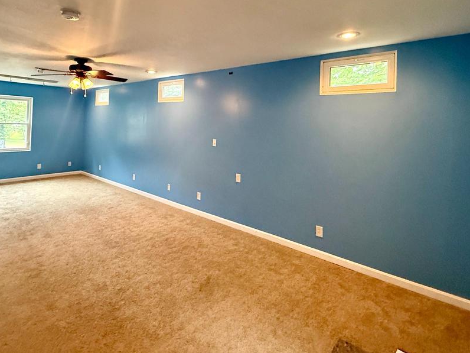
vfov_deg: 70.7
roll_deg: -0.7
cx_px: 206
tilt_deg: -1.5
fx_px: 244
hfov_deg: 87.3
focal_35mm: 18
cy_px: 138
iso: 640
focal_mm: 2.22
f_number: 2.2
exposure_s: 1/120
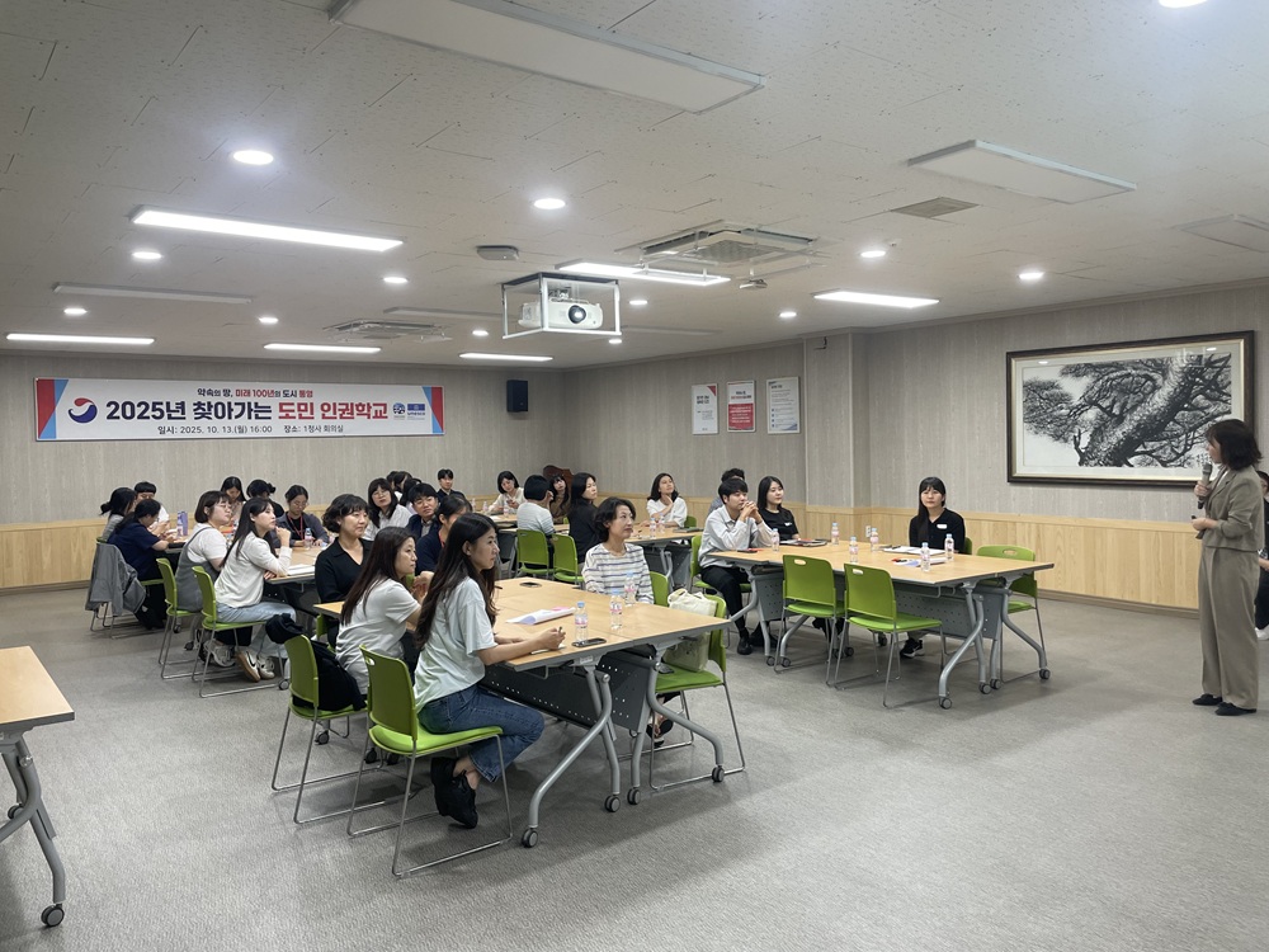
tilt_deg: -0.8
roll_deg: +1.0
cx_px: 634
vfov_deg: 53.1
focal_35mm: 26
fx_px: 953
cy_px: 476
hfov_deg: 67.3
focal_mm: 4.2
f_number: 1.6
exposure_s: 1/90
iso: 100
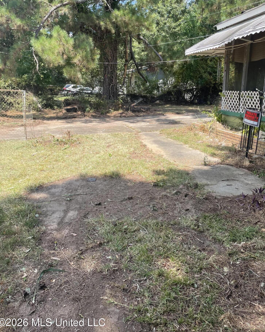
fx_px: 275
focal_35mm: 28
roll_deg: +1.7
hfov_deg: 51.5
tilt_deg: -14.3
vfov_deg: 62.2
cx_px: 134
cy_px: 156
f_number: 1.6
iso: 32
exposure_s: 1/972
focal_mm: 4.2
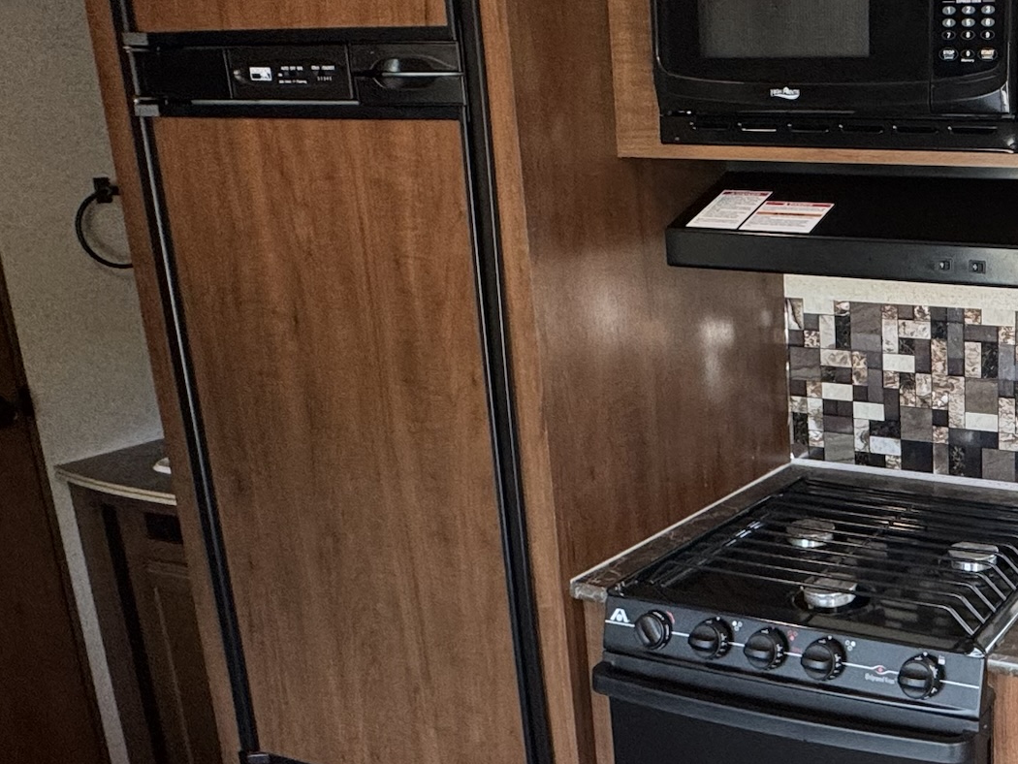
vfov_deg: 36.0
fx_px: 1177
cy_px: 406
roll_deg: -0.2
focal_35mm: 40
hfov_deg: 41.5
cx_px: 989
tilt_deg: -16.1
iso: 200
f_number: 2.2
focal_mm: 2.22
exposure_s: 1/99
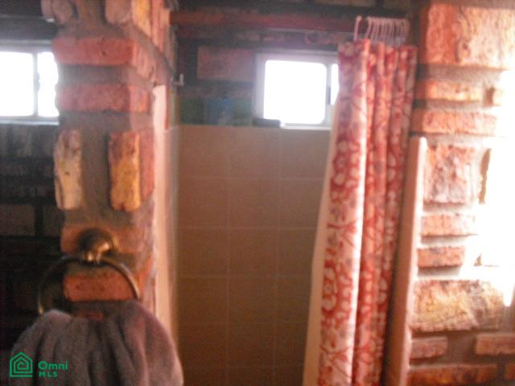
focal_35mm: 36
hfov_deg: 51.4
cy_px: 193
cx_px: 258
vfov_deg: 39.7
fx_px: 536
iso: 800
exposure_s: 1/60
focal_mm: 6.3
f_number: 3.1
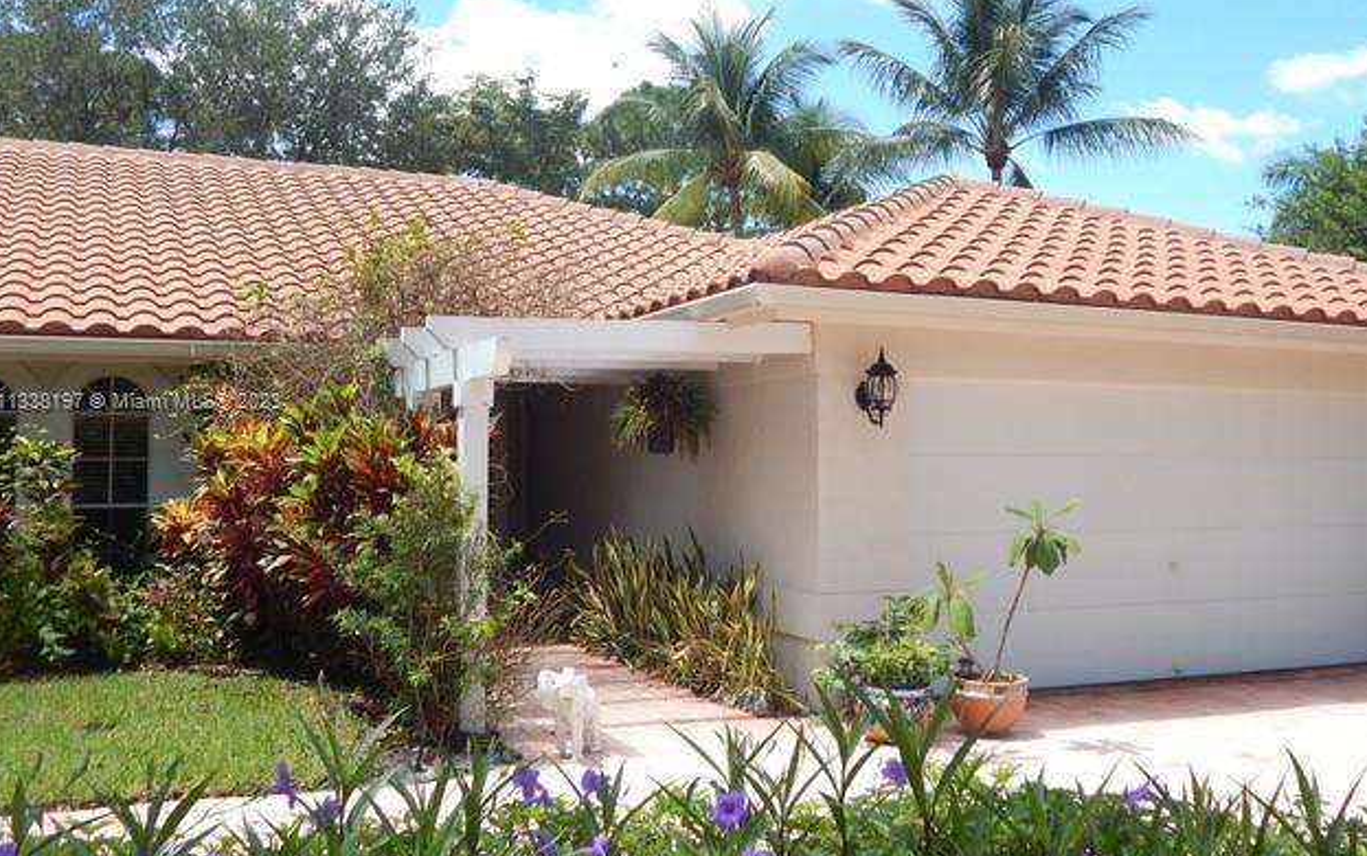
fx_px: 1379
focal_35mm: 37
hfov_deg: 52.7
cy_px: 404
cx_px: 680
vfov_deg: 34.5
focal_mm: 6.1
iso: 125
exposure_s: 1/500
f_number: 3.3
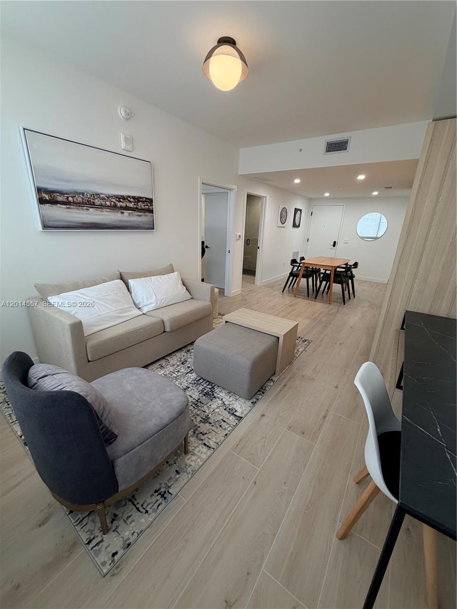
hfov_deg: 85.7
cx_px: 228
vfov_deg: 102.1
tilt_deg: -18.4
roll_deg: -2.0
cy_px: 304
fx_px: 246
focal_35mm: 14
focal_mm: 2.22
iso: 250
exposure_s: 1/120
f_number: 2.2
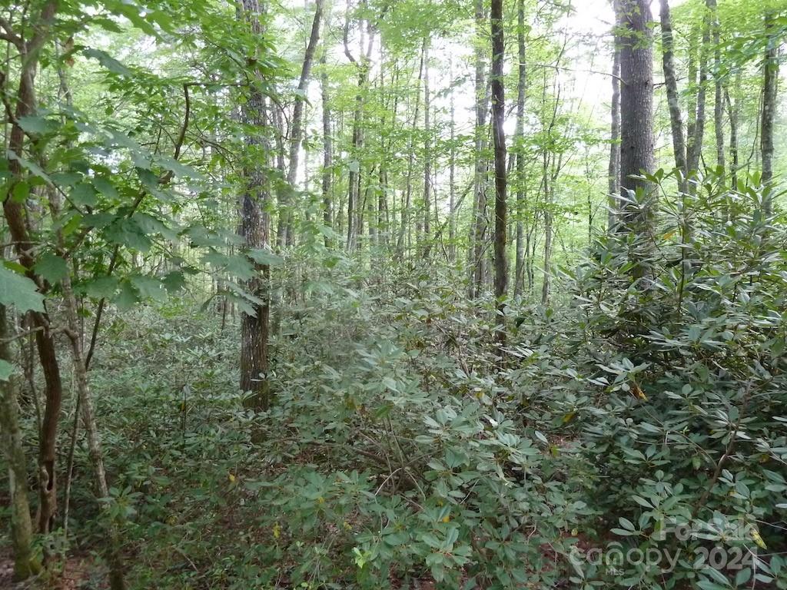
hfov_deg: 69.4
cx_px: 394
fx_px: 568
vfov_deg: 54.9
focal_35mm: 25
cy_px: 295
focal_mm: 4.1
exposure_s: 1/15
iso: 400
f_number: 3.3
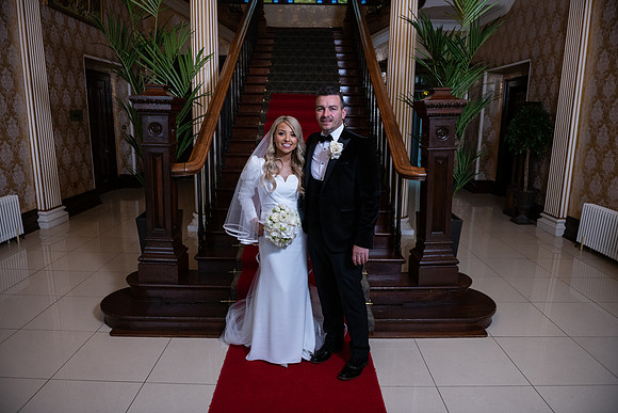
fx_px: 412
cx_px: 309
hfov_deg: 73.7
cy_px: 206
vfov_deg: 53.2
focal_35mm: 24
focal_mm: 24
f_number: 3.5
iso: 500
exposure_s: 1/160
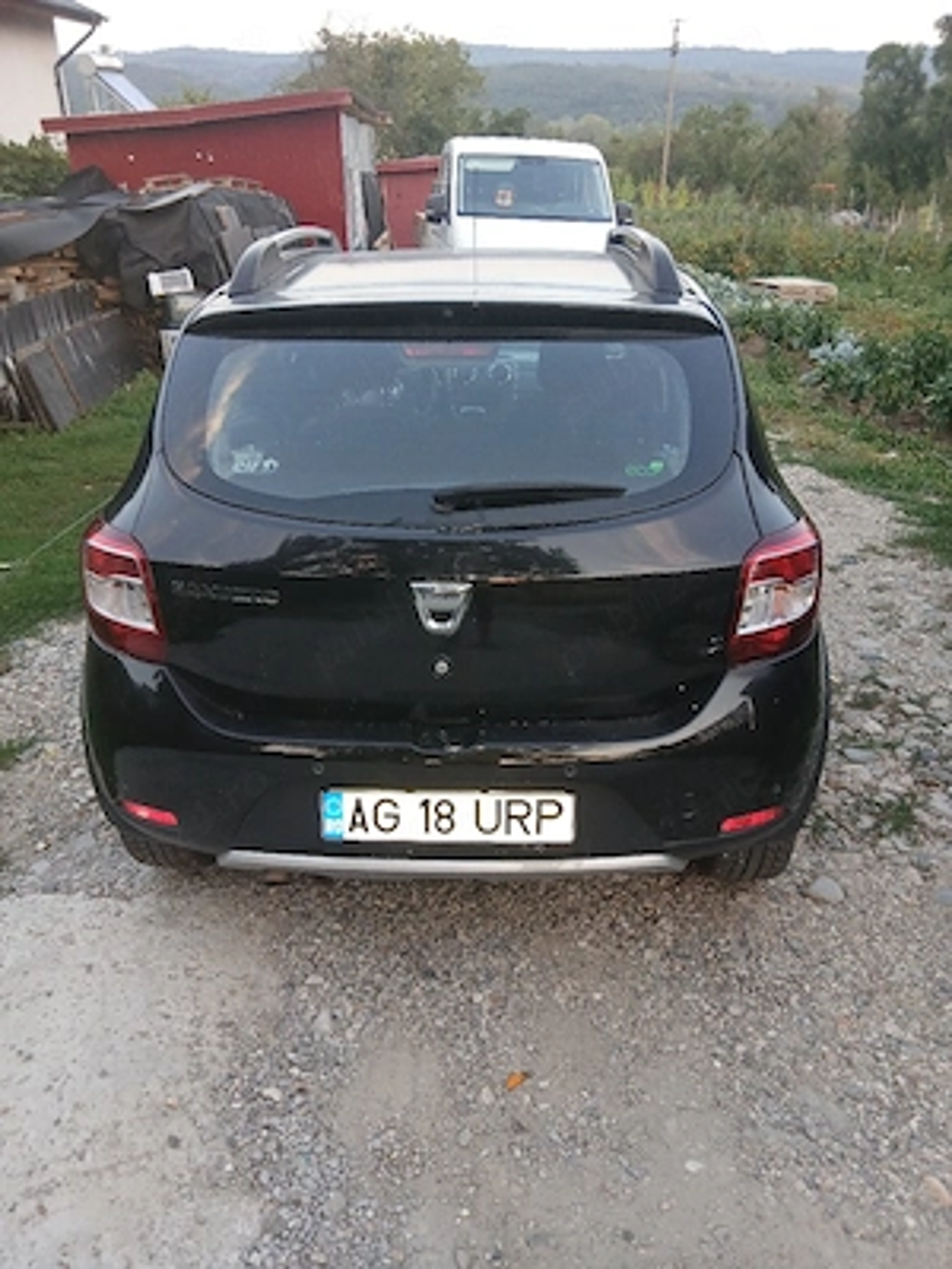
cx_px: 476
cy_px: 634
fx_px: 953
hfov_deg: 53.1
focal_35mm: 26
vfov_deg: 67.3
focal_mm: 3.98
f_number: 1.8
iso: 100
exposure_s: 1/50.3
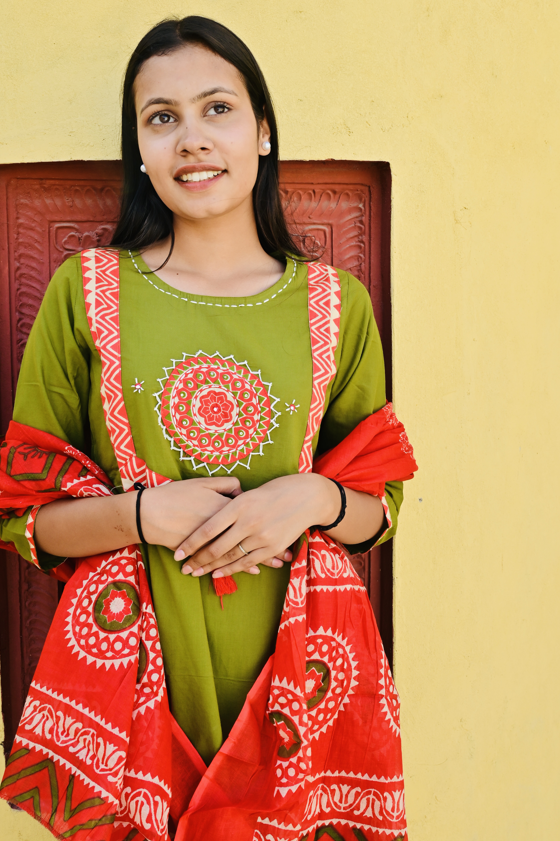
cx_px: 270
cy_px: 395
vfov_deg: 51.9
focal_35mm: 37
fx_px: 864
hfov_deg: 35.9
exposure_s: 1/125
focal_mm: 30
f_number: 9
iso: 160
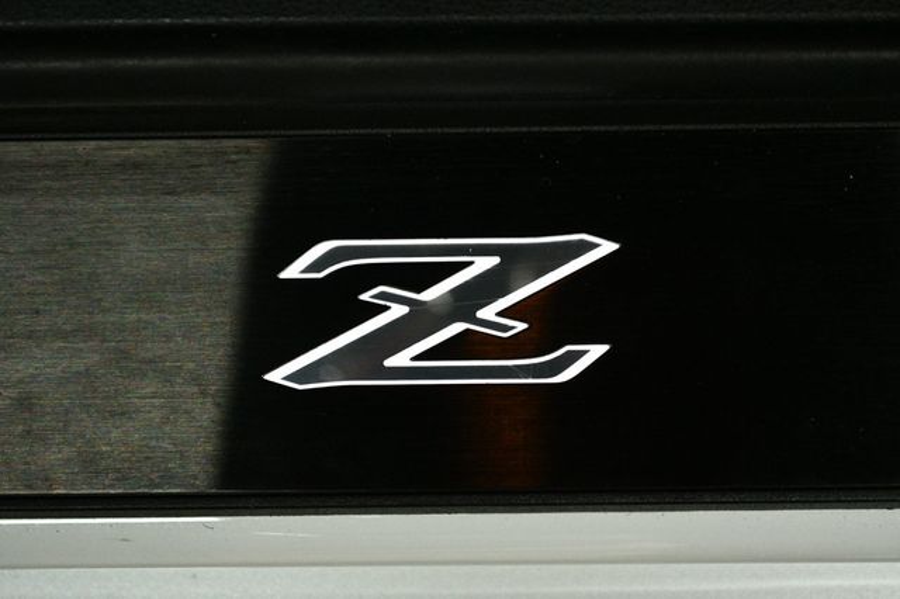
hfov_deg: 28.1
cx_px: 450
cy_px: 300
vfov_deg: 18.9
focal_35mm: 72
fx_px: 1799
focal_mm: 48
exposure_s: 1/100
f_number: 5.3
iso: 3200
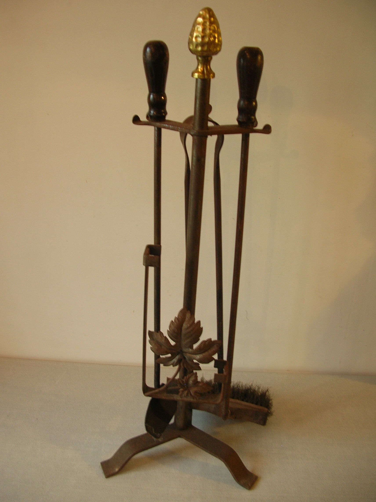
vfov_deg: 52.7
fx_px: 508
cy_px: 251
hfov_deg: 40.6
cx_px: 188
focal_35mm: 35
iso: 55
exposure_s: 1/5.7
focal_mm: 5.8
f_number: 2.8
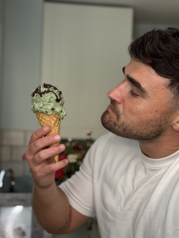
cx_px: 90
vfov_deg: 39.7
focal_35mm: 48
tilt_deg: +1.0
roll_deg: -2.4
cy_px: 119
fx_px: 331
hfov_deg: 30.3
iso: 64
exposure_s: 1/205
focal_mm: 6.76
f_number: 1.78
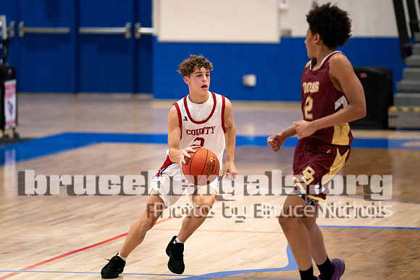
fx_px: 2774
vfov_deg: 5.8
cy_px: 114
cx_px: 210
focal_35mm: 238
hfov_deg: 8.7
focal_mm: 200
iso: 5000
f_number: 2.8
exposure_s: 1/1000
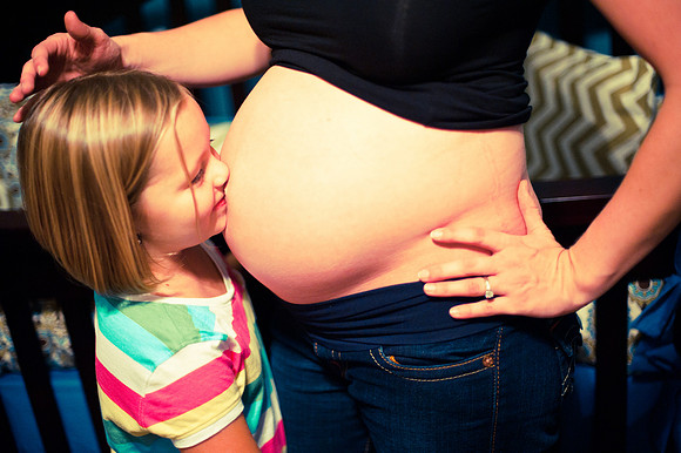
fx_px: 945
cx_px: 340
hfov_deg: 39.6
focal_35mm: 50
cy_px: 226
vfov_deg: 27.0
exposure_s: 1/160
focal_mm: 50
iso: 3200
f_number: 1.4
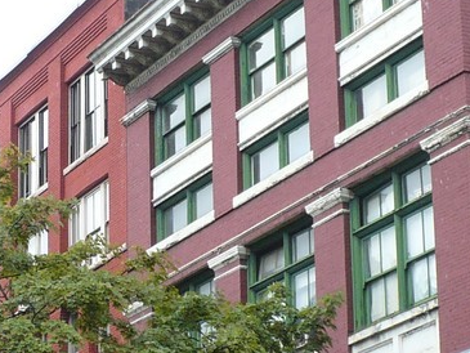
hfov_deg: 13.9
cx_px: 6
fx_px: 1901
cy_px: 423
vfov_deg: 10.4
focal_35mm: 140
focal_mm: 6.1
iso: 100
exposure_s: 1/250
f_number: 2.8
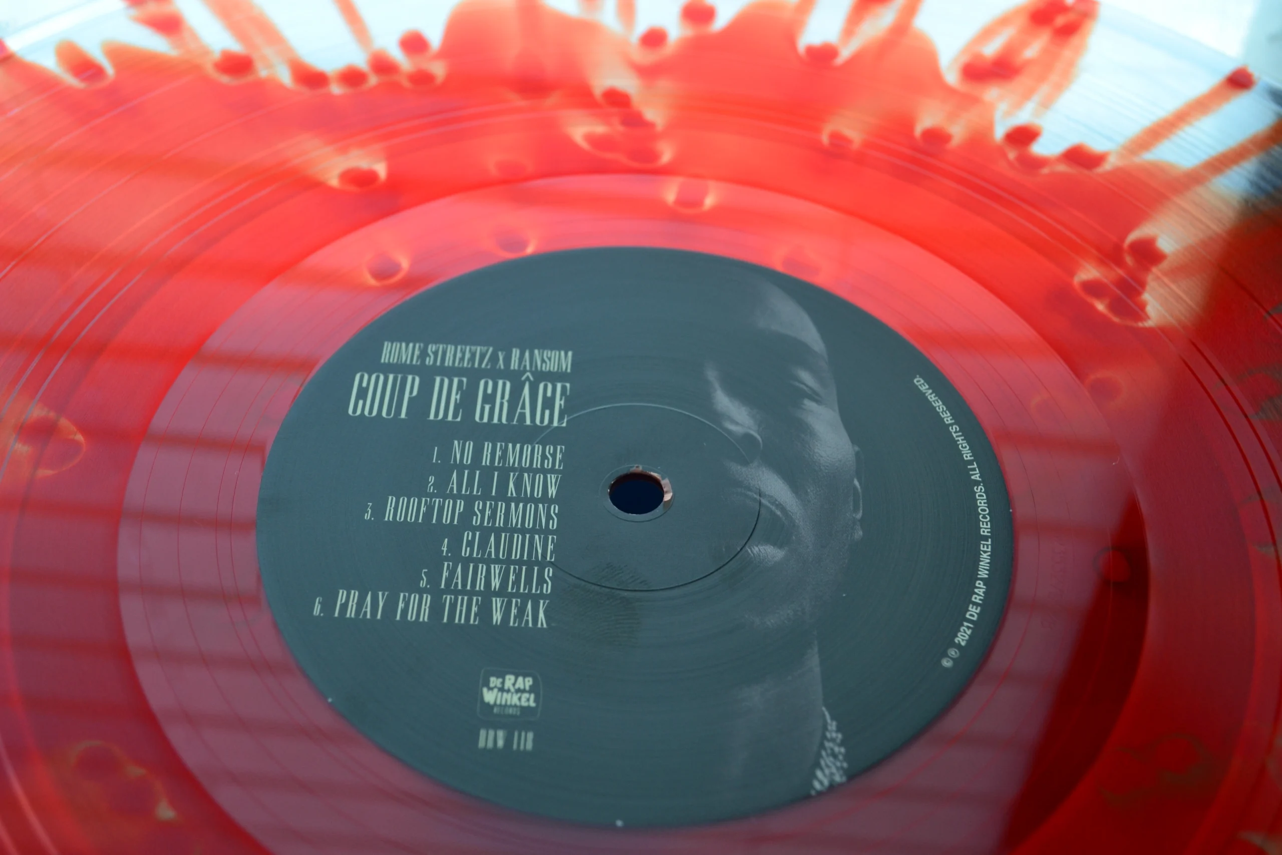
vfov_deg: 28.1
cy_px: 428
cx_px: 641
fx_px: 1709
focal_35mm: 48
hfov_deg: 41.1
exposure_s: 1/30
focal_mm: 32
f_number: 7.1
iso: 400
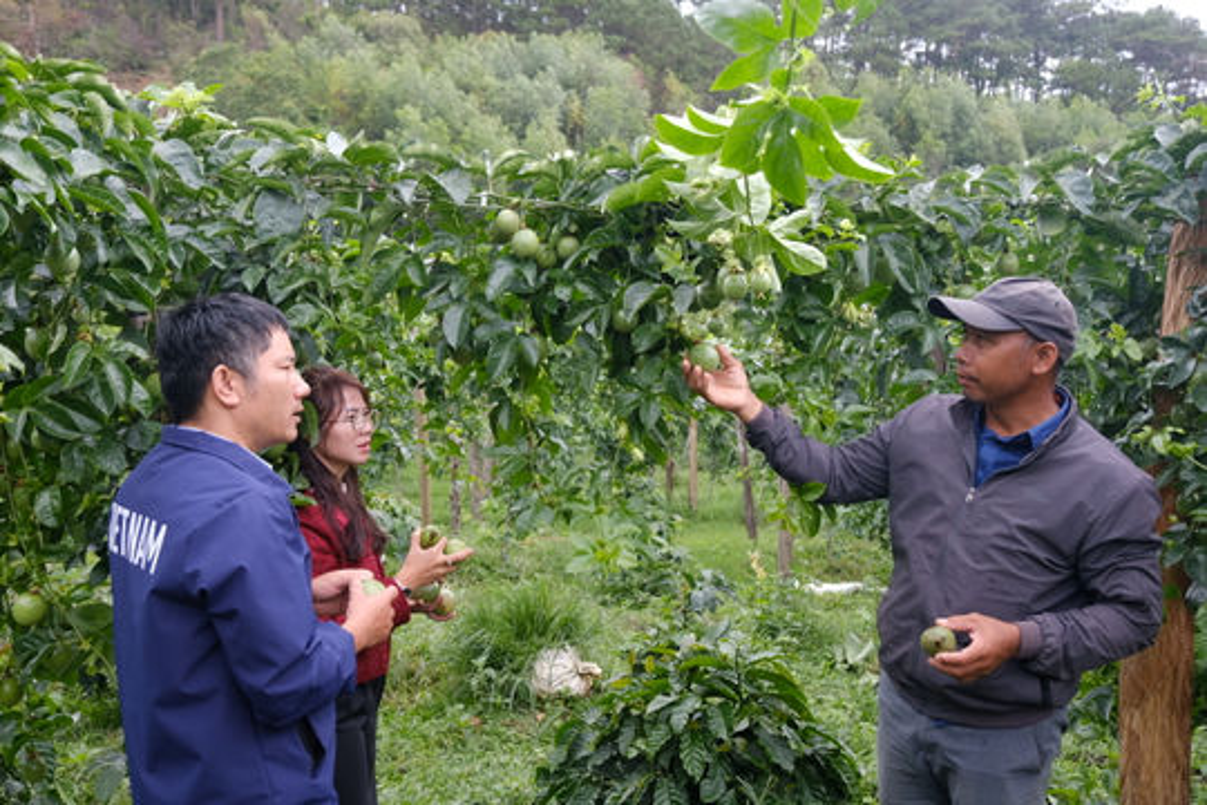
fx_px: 1073
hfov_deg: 58.7
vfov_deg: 41.1
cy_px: 402
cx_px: 604
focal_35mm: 32
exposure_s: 1/1000
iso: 800
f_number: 4
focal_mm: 21.2
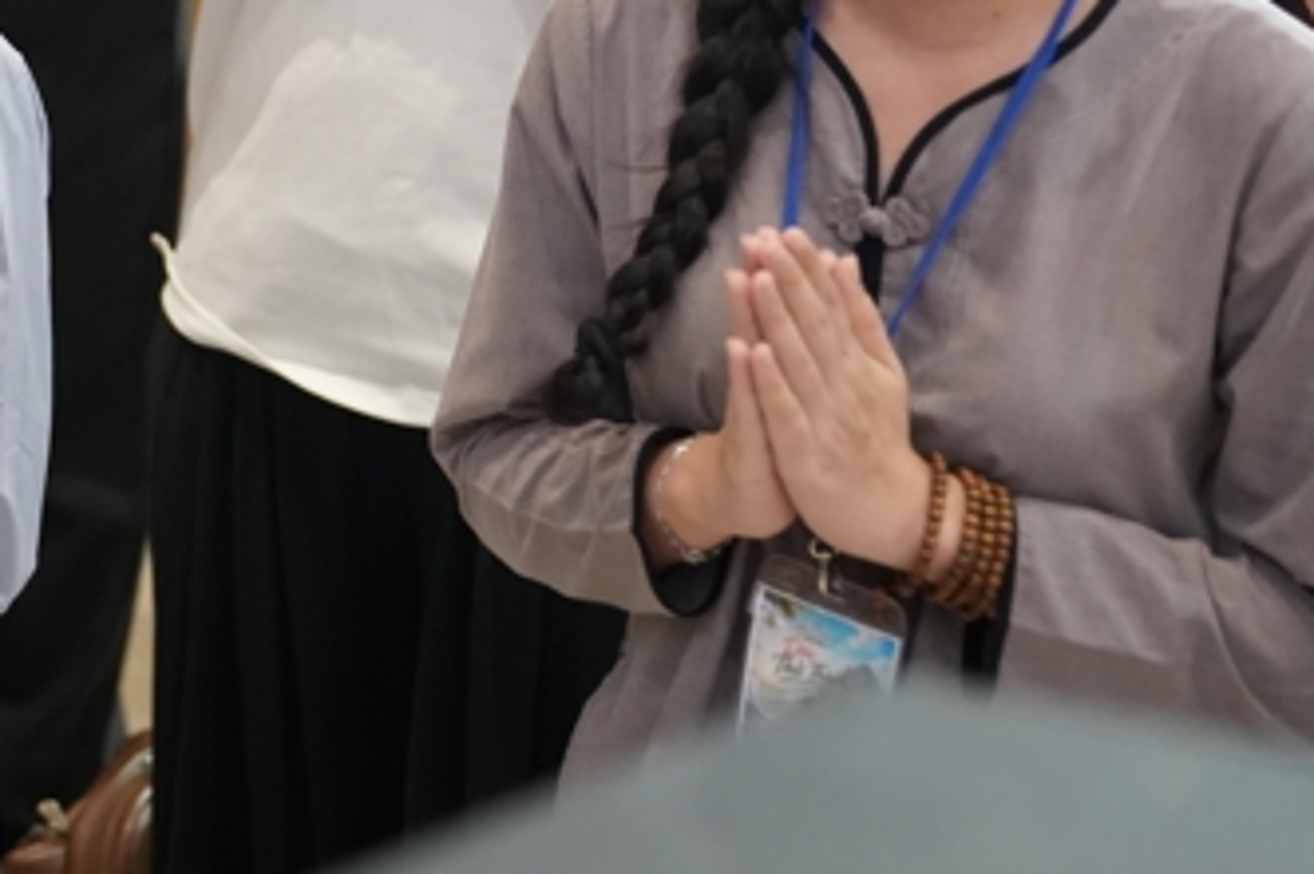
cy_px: -392
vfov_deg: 7.2
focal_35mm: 188
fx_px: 6858
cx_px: -489
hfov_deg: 10.7
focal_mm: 64
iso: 3200
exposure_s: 1/125
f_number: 2.8
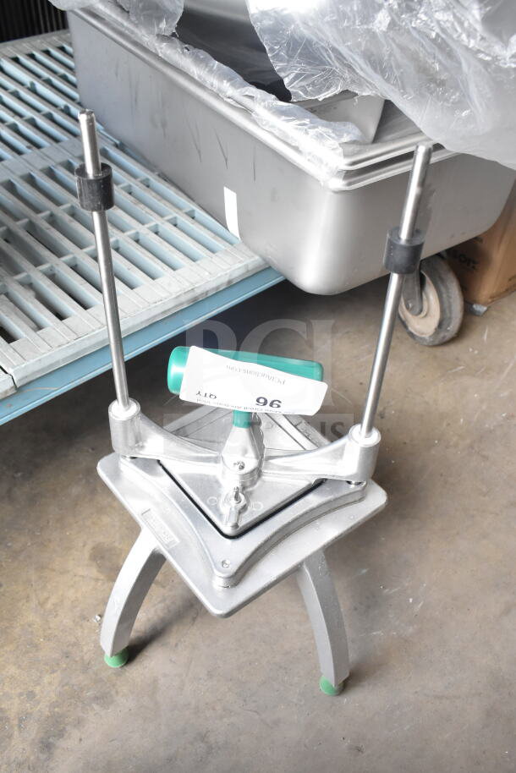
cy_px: 386
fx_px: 709
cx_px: 258
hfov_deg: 40.0
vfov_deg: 57.2
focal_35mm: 33
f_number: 6.3
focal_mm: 22
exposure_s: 1/160
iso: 1600
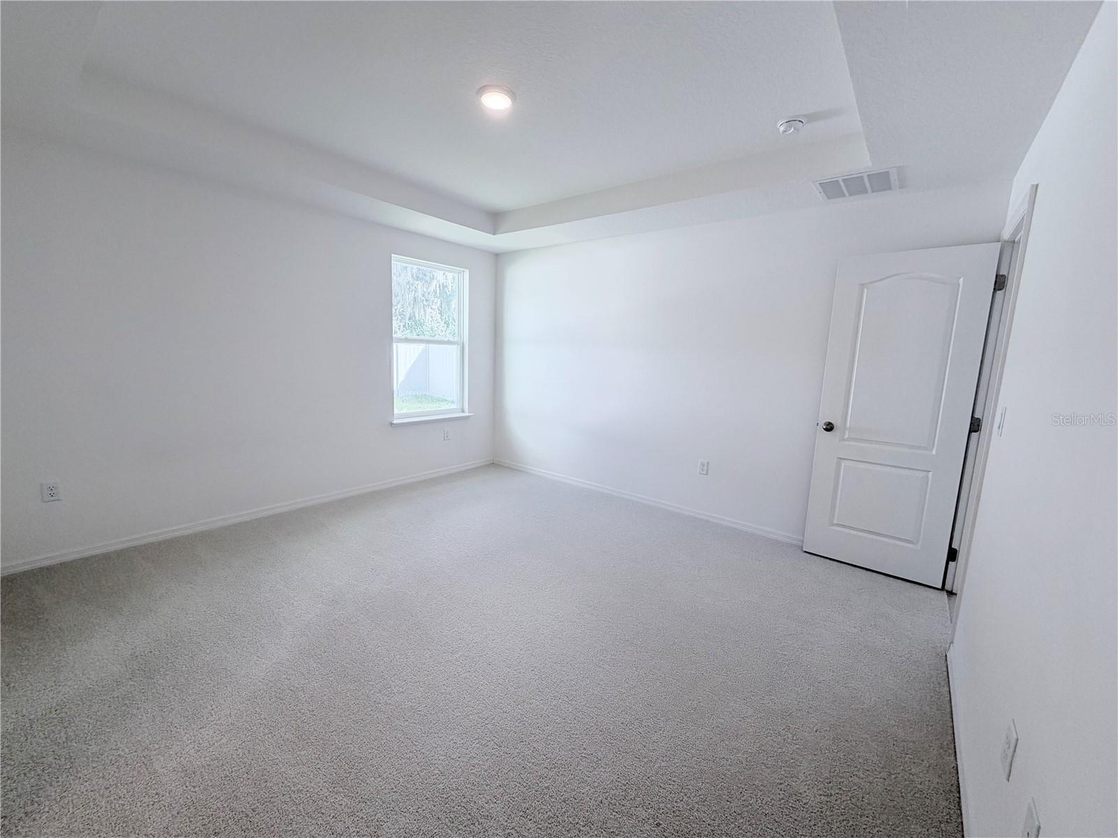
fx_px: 452
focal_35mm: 14
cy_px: 419
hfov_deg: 102.1
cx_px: 559
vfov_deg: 85.7
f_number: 2.2
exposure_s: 1/120
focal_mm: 2.22
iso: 100
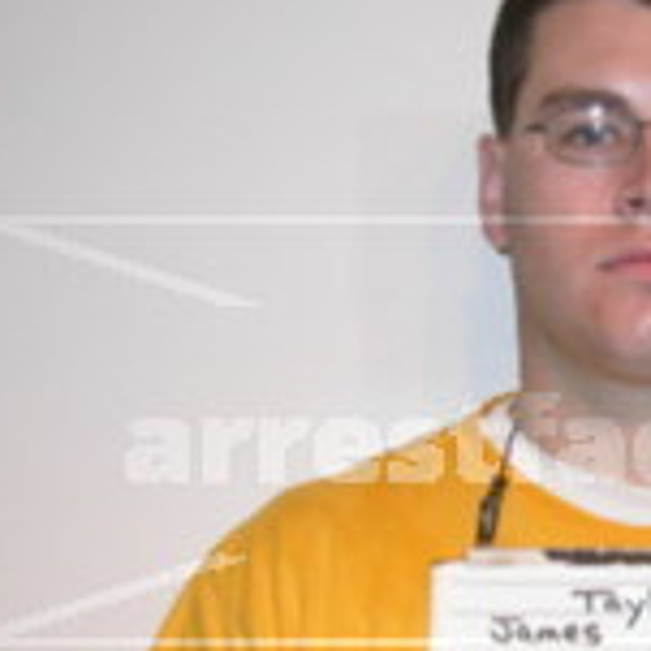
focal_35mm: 115
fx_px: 2447
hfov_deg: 15.0
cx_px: 614
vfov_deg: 15.1
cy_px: 433
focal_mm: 11.8
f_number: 3
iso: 100
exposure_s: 1/60.3
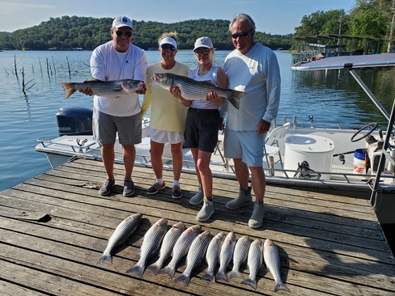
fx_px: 297
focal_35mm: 26
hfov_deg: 67.3
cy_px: 148
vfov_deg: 53.1
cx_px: 198
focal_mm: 4.3
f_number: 2.4
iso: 50
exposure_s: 1/1087
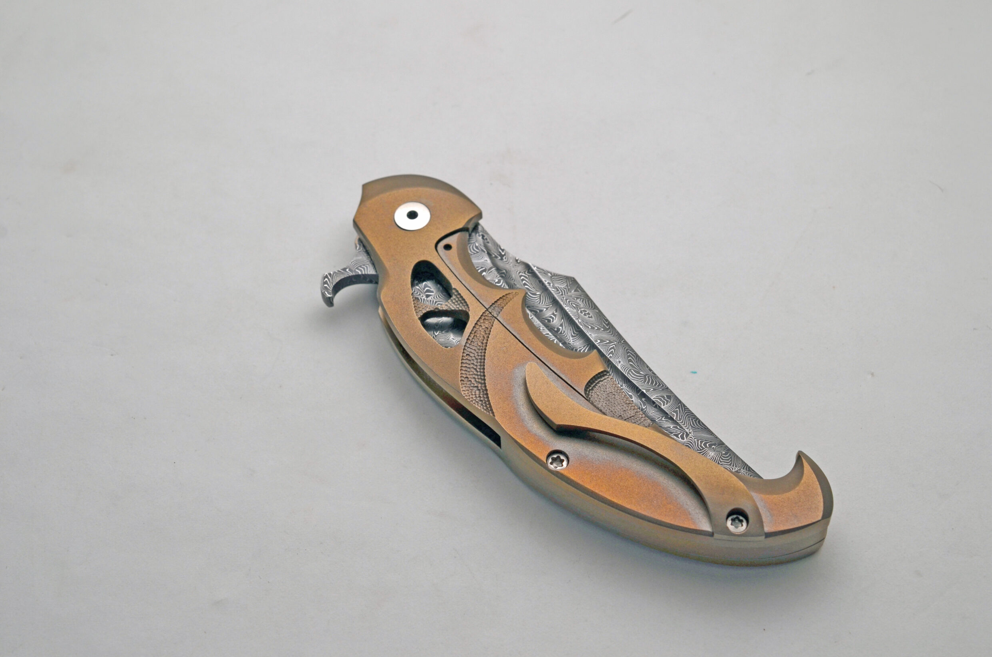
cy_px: 323
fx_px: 1705
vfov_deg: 21.8
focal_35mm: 62
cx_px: 499
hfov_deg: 32.4
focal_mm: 40
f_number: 8
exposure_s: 1/250
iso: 200
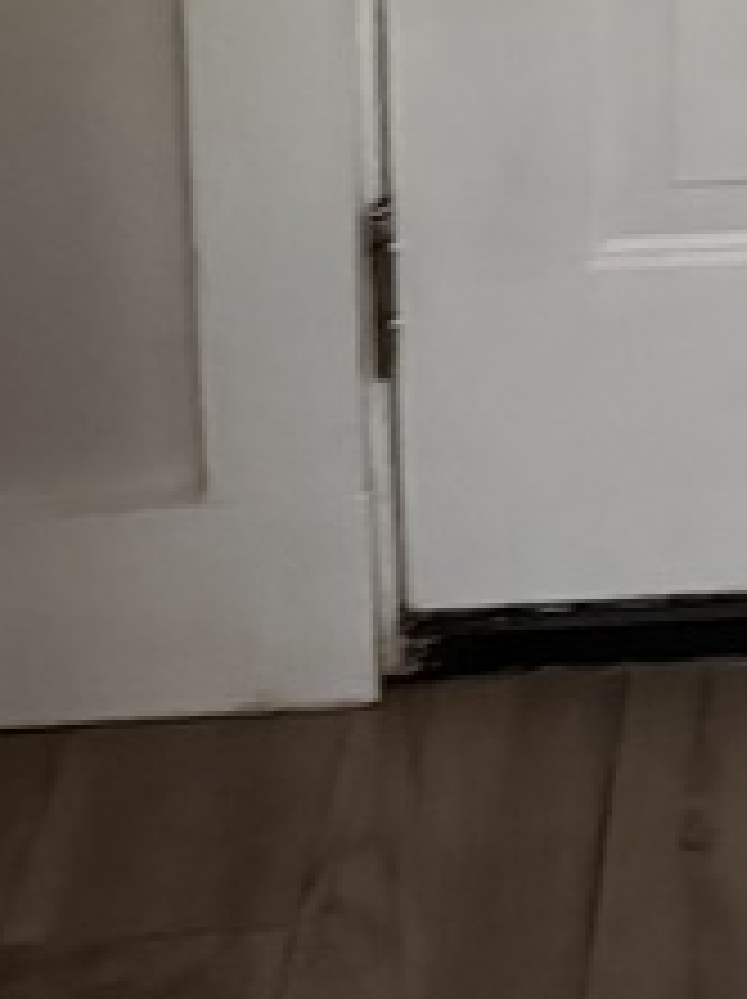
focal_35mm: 117
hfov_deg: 11.4
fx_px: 3373
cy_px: -824
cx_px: 1508
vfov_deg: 14.7
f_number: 1.78
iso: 800
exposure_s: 1/56
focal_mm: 6.76
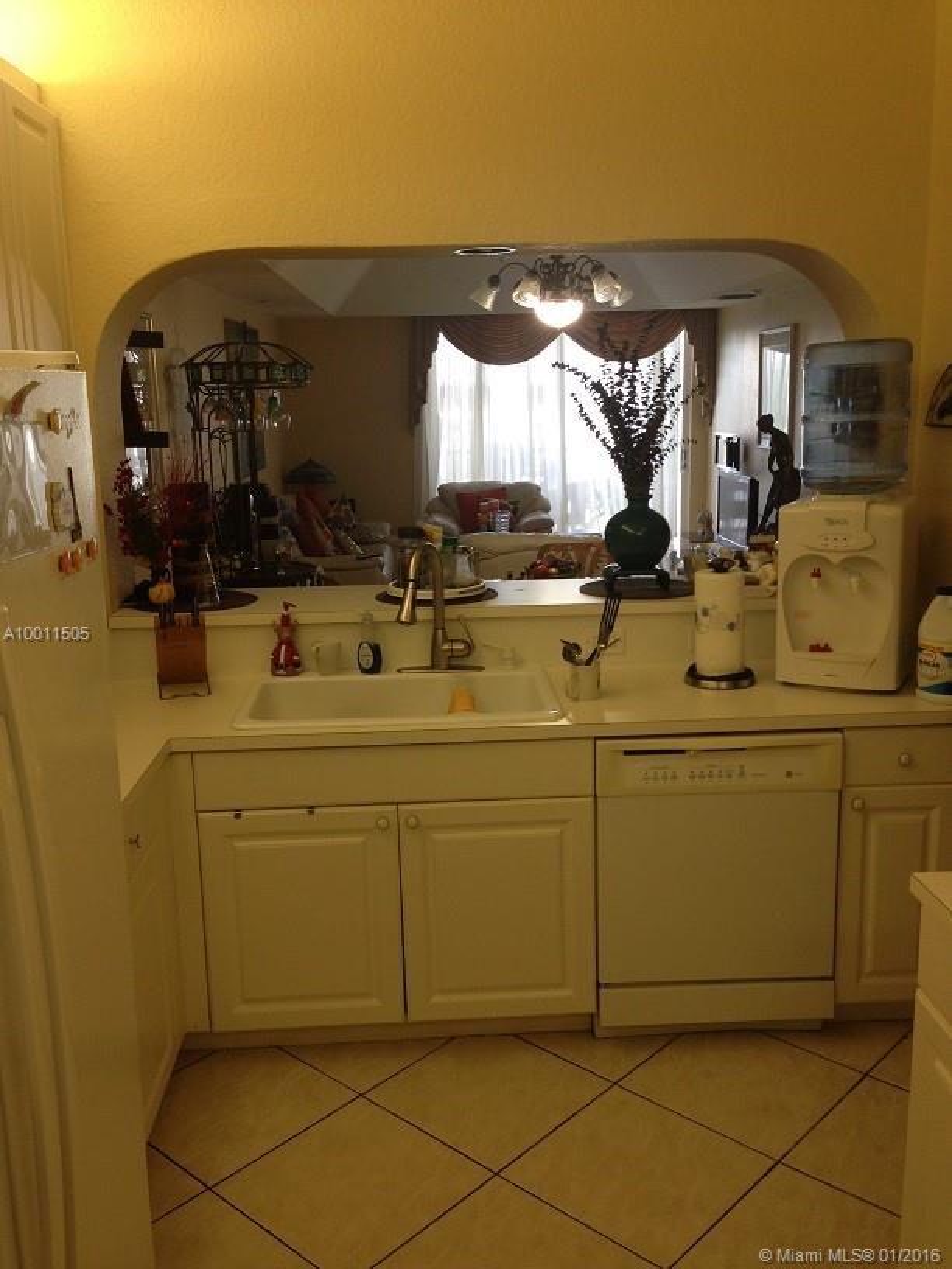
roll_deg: +1.0
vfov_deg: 55.4
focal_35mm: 33
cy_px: 634
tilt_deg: -8.0
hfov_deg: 42.9
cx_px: 476
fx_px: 1210
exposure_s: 1/20
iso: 50
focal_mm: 4.12
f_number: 2.4
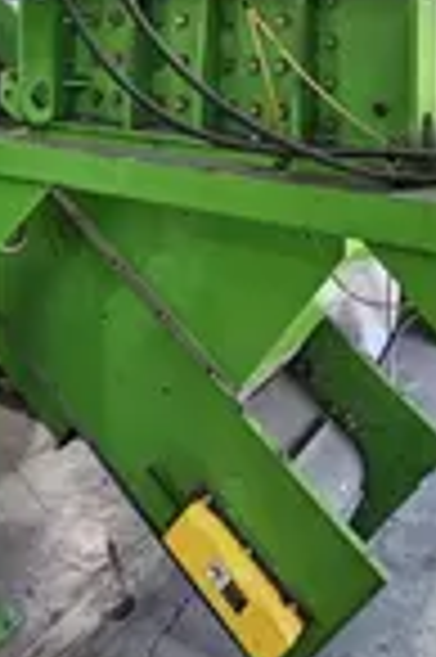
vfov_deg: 44.4
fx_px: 674
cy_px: 4
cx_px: 198
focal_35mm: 37
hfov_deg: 35.8
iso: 250
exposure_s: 1/60
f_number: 2.2
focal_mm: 2.2
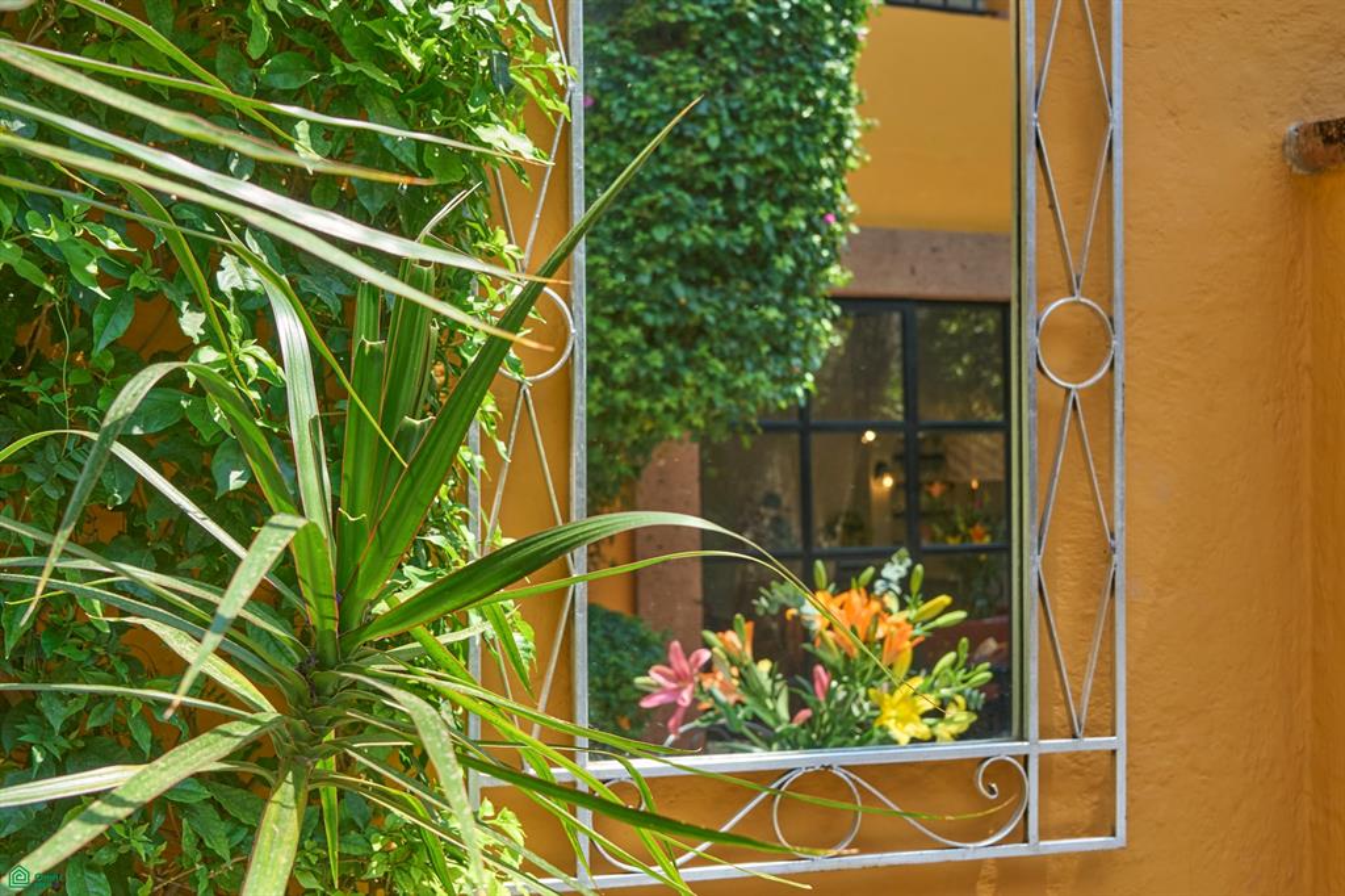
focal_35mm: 40
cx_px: 672
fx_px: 1494
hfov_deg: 48.5
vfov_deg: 33.4
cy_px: 448
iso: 125
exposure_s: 1/80
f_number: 8
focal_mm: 40
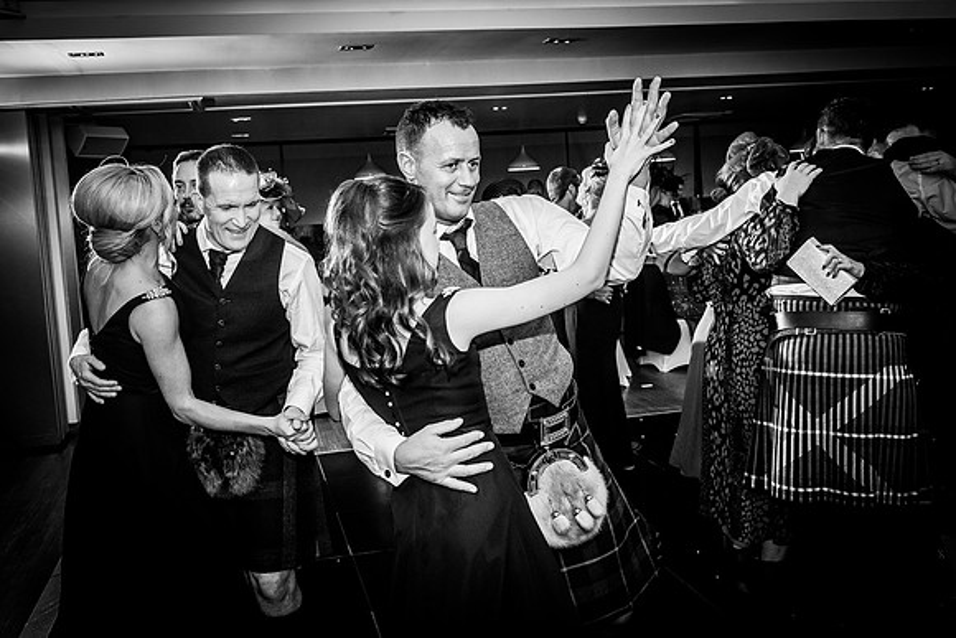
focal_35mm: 35
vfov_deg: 37.9
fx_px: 927
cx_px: 418
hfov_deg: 54.4
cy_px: 286
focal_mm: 31
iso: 500
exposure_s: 1/200
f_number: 7.1
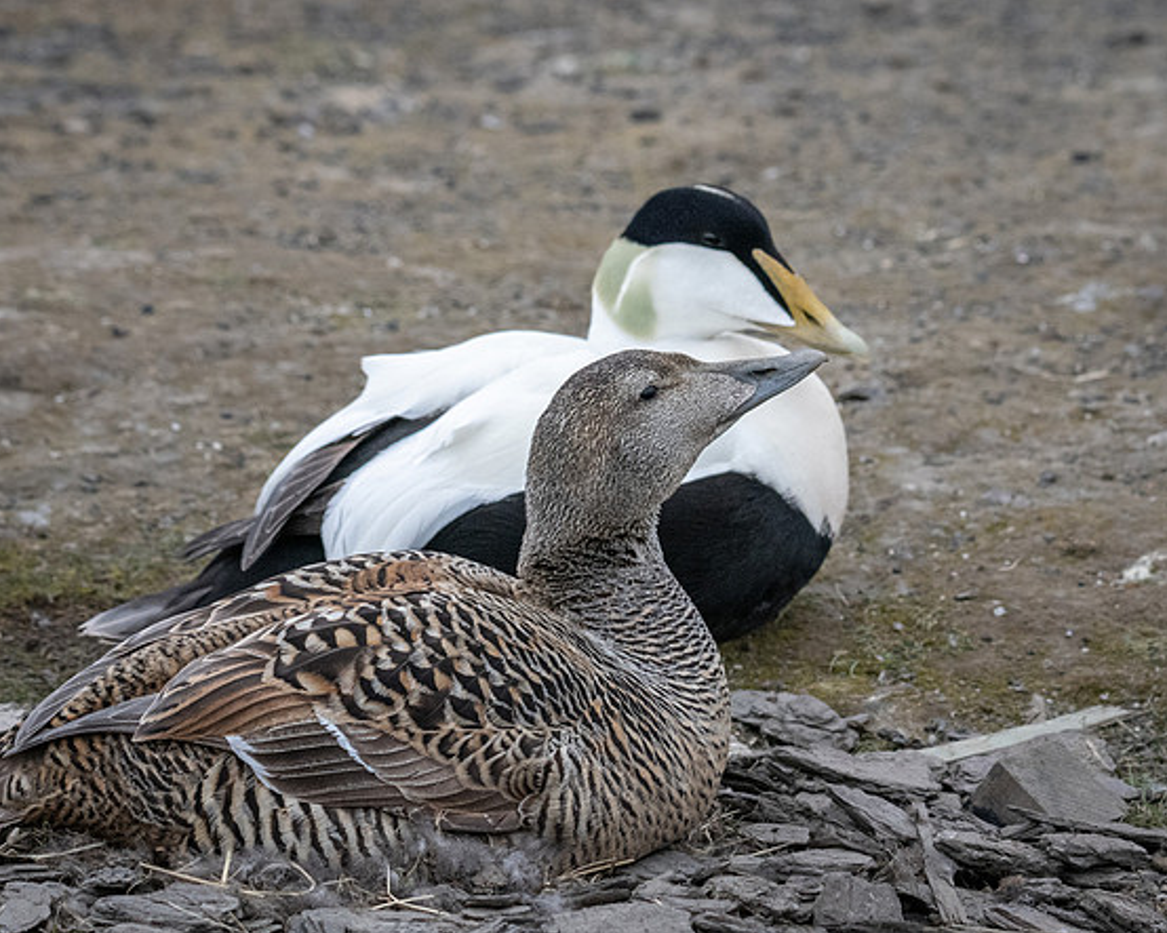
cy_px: 381
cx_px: 760
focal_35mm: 383
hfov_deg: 5.1
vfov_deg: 4.0
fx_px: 13226
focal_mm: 210
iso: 1600
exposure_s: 1/2000
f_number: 8
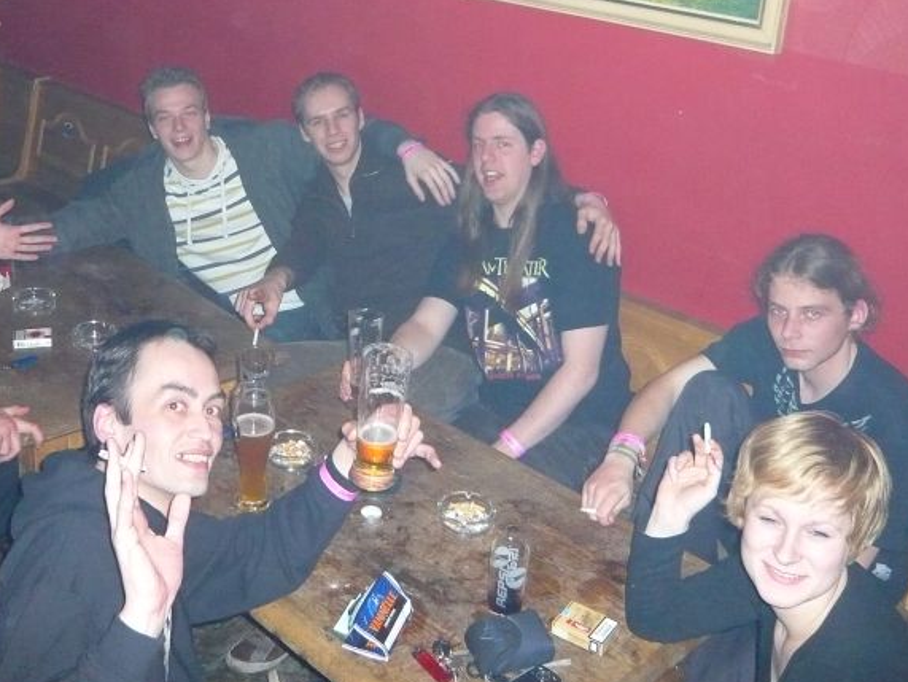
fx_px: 1102
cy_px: 215
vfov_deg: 34.0
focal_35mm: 42
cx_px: 367
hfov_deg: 44.6
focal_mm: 4.9
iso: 500
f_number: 2.9
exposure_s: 1/30
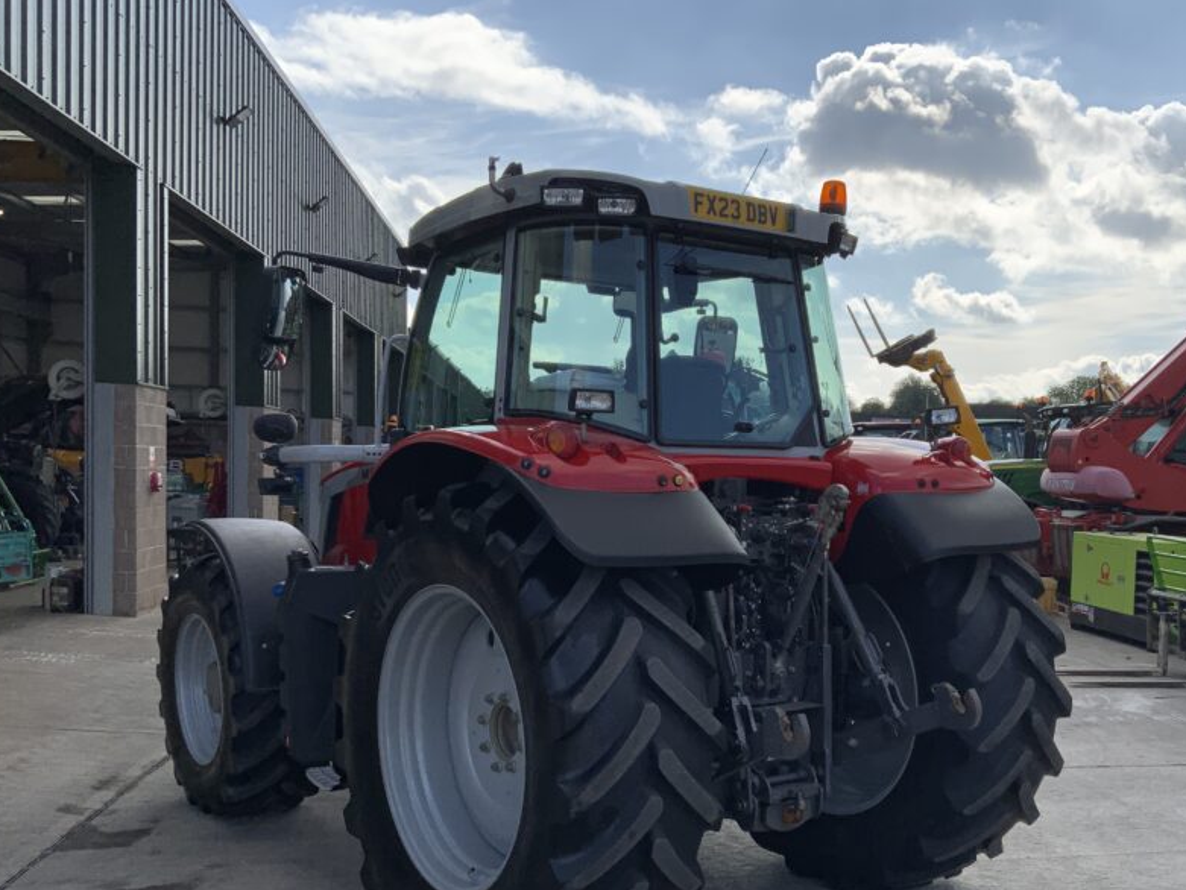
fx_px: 1302
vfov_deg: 37.5
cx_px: 709
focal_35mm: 38
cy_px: 554
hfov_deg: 48.7
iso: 16
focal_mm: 3
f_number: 1.8
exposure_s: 1/2320
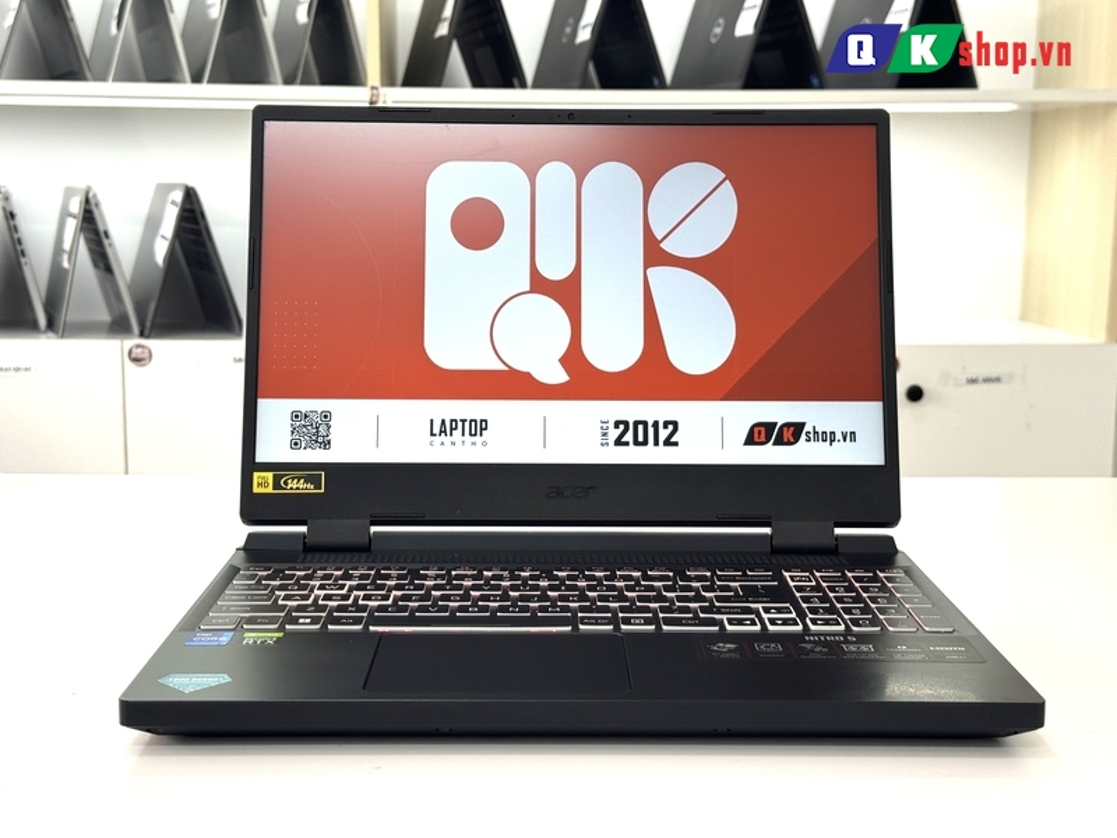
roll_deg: +0.5
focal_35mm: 48
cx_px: 558
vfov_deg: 30.3
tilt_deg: -9.1
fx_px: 1549
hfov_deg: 39.7
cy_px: 419
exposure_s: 1/165
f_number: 1.78
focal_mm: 6.76
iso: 80
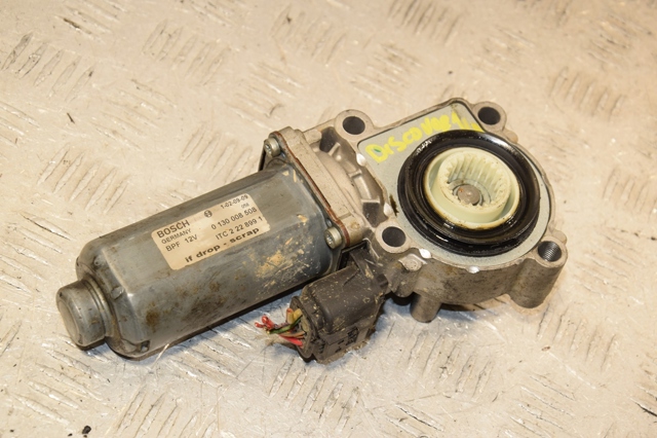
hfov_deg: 23.4
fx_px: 1587
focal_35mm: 87
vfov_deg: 15.7
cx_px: 328
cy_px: 219
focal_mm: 58
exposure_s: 1/200
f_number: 7.1
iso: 800
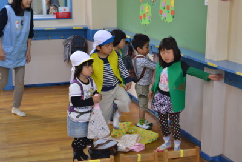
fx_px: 403
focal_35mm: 60
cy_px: 81
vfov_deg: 22.6
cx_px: 121
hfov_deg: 33.4
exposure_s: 1/25
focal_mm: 40
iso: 400
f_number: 5.3
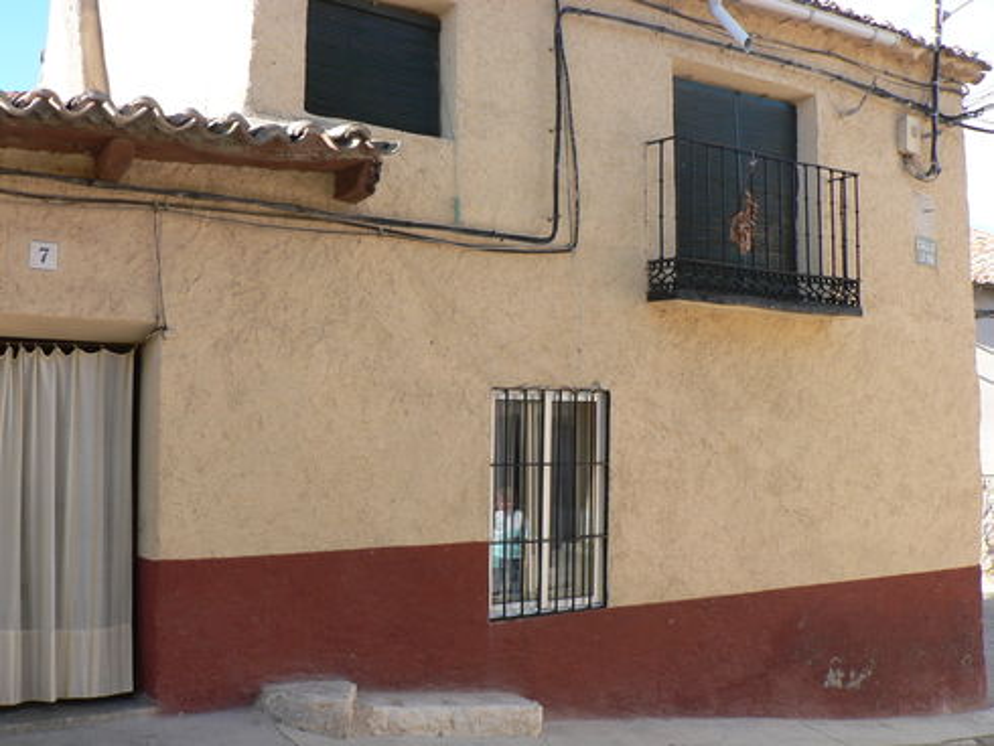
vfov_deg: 40.7
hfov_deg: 52.6
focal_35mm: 35
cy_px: 373
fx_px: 1006
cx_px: 497
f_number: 4
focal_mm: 6
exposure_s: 1/160
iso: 64
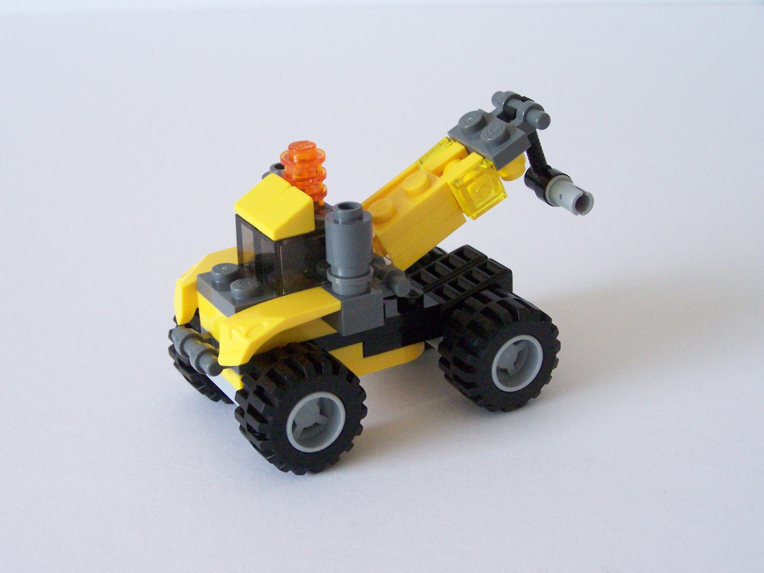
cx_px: 382
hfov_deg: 29.0
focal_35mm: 67
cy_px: 286
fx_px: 1479
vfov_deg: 21.9
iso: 400
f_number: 3.2
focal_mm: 11.1
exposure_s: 1/30
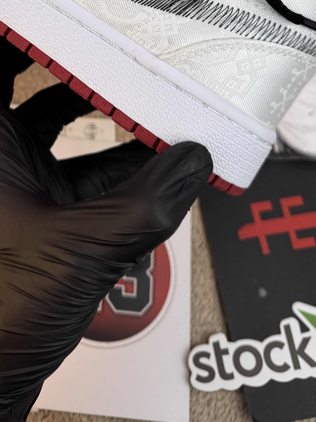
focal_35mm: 59
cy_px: -56
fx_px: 718
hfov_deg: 24.3
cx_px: 44
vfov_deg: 29.2
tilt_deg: -59.4
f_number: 1.78
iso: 80
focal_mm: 6.76
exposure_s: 1/1311
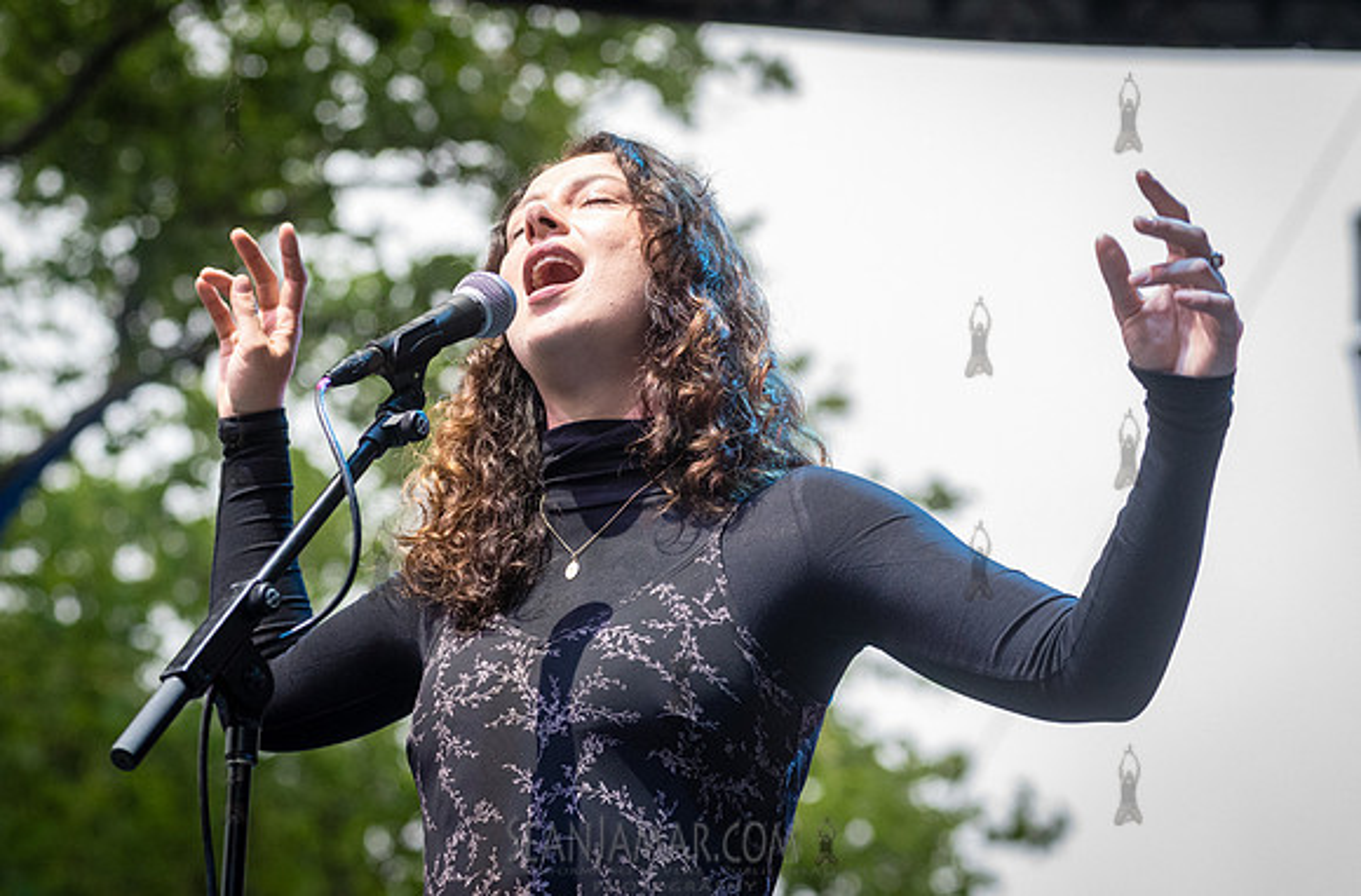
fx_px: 4424
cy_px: 391
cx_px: 609
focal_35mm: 117
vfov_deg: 11.6
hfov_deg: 17.5
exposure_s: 1/500
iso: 3200
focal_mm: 100
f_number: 4.5
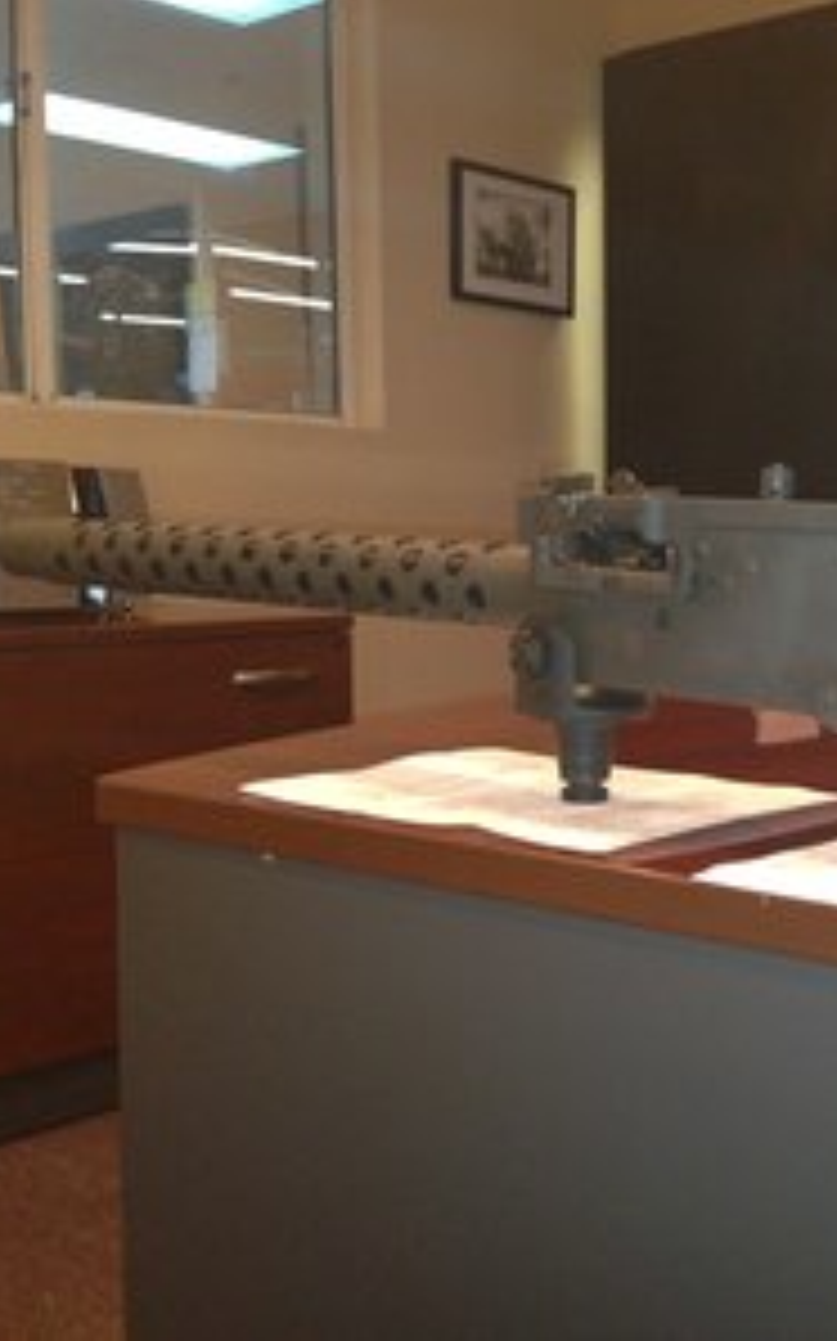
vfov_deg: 42.7
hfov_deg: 26.7
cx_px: 716
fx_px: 1717
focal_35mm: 47
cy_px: 670
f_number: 2.4
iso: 200
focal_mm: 4.13
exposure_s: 1/20
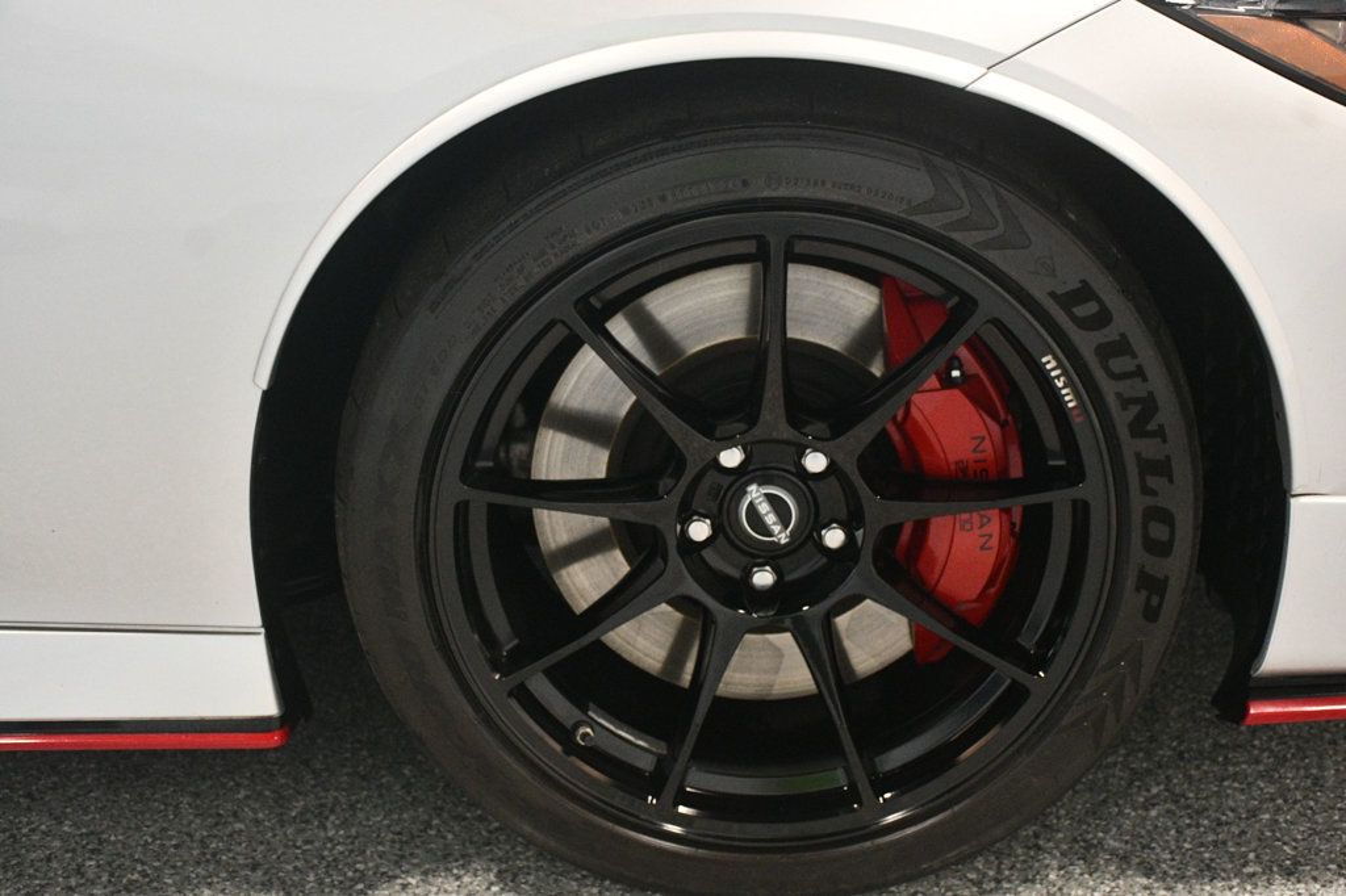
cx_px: 673
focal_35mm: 60
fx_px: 2242
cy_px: 448
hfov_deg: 33.4
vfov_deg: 22.6
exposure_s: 1/60
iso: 3200
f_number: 4.5
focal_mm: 40
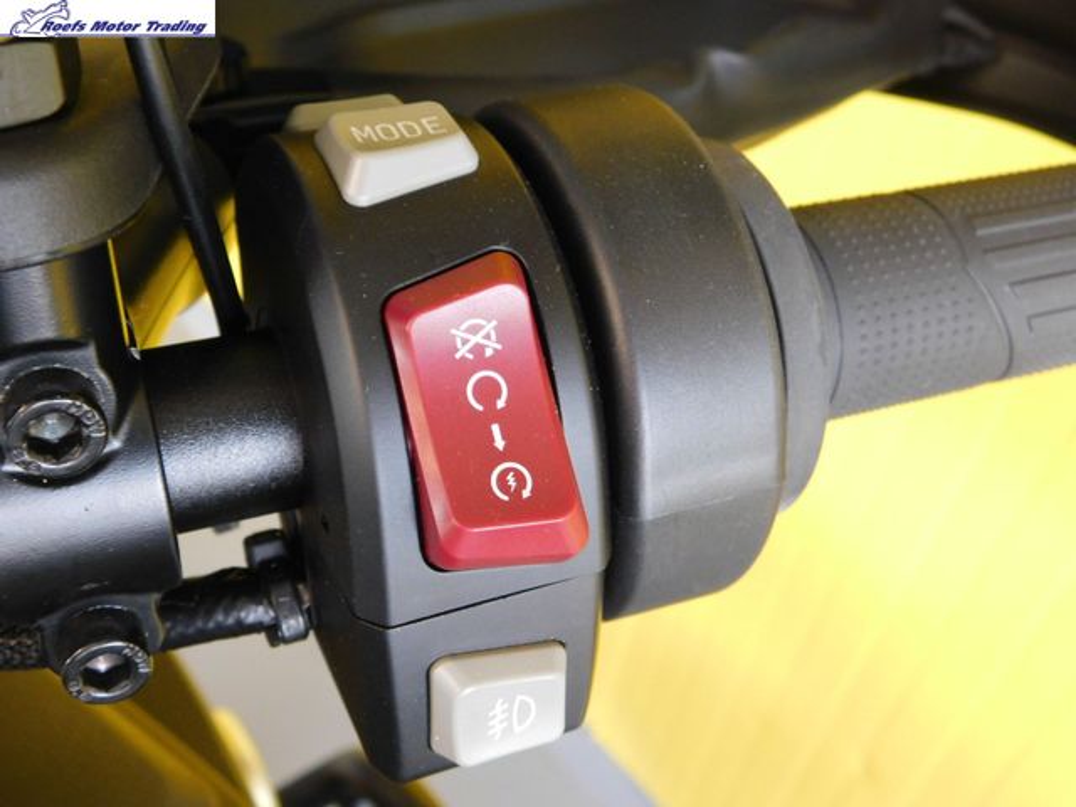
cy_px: 404
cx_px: 538
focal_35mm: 40
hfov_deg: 46.8
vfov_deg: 36.0
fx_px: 1243
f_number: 3.6
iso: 400
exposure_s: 1/20
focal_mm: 7.1
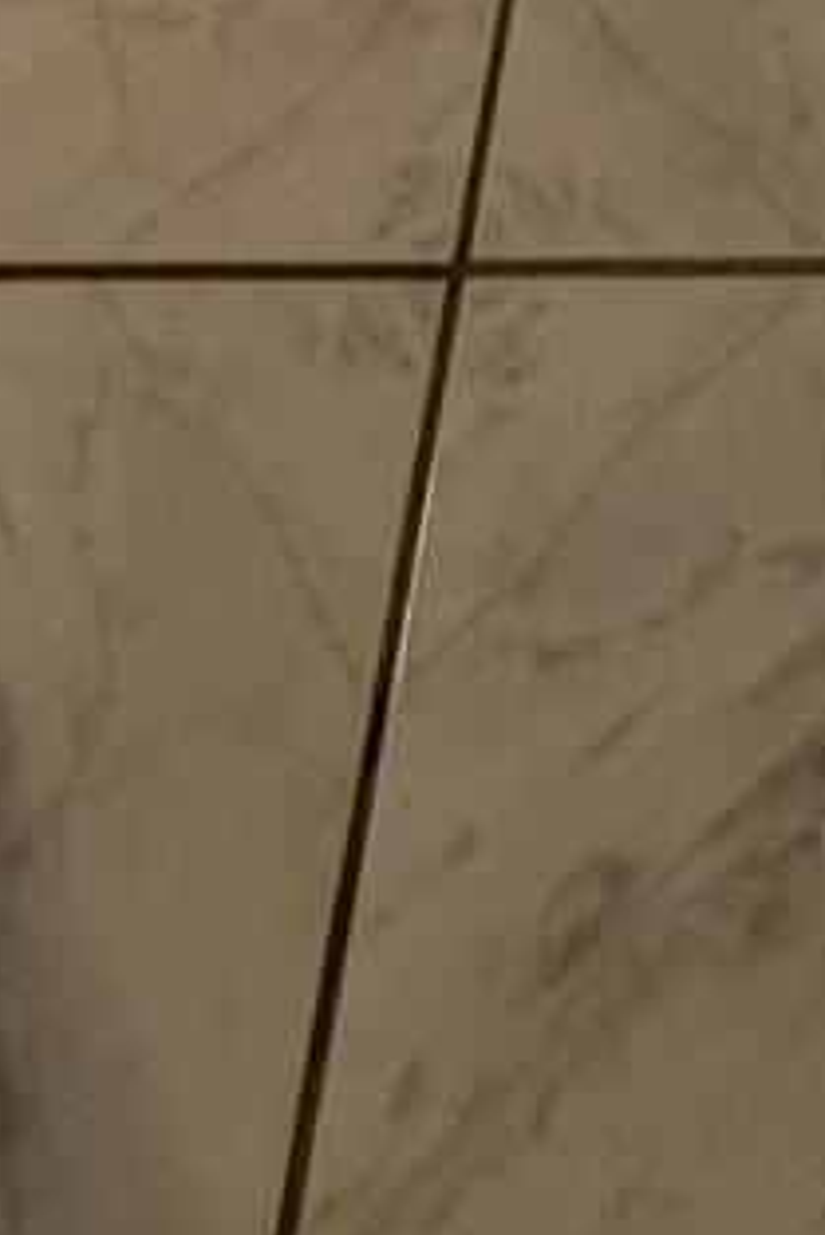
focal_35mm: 93
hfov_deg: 14.0
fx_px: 3193
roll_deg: -1.8
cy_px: -2316
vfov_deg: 12.1
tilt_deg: -14.4
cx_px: 1161
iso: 200
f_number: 2.2
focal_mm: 2.22
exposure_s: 1/60
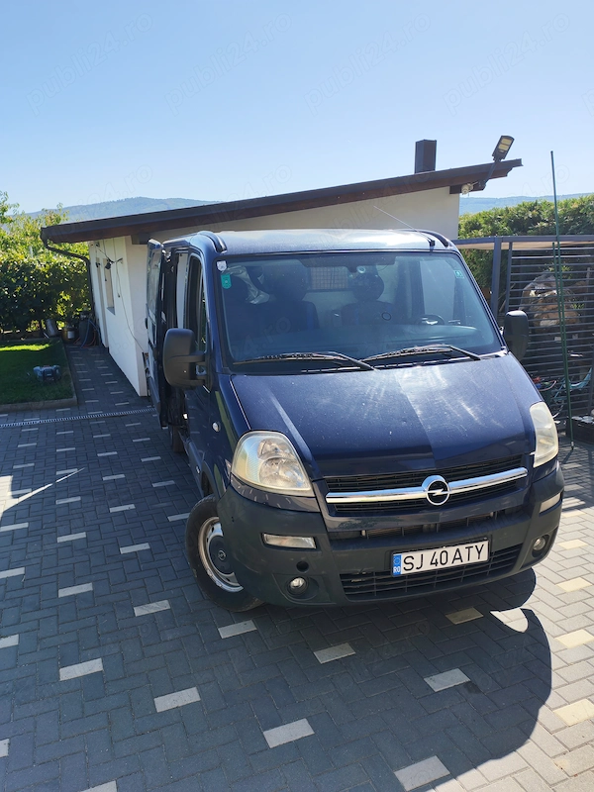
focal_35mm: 27
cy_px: 396
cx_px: 297
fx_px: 618
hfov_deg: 51.4
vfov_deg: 65.3
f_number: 1.9
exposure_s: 1/790
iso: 50
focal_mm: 6.12
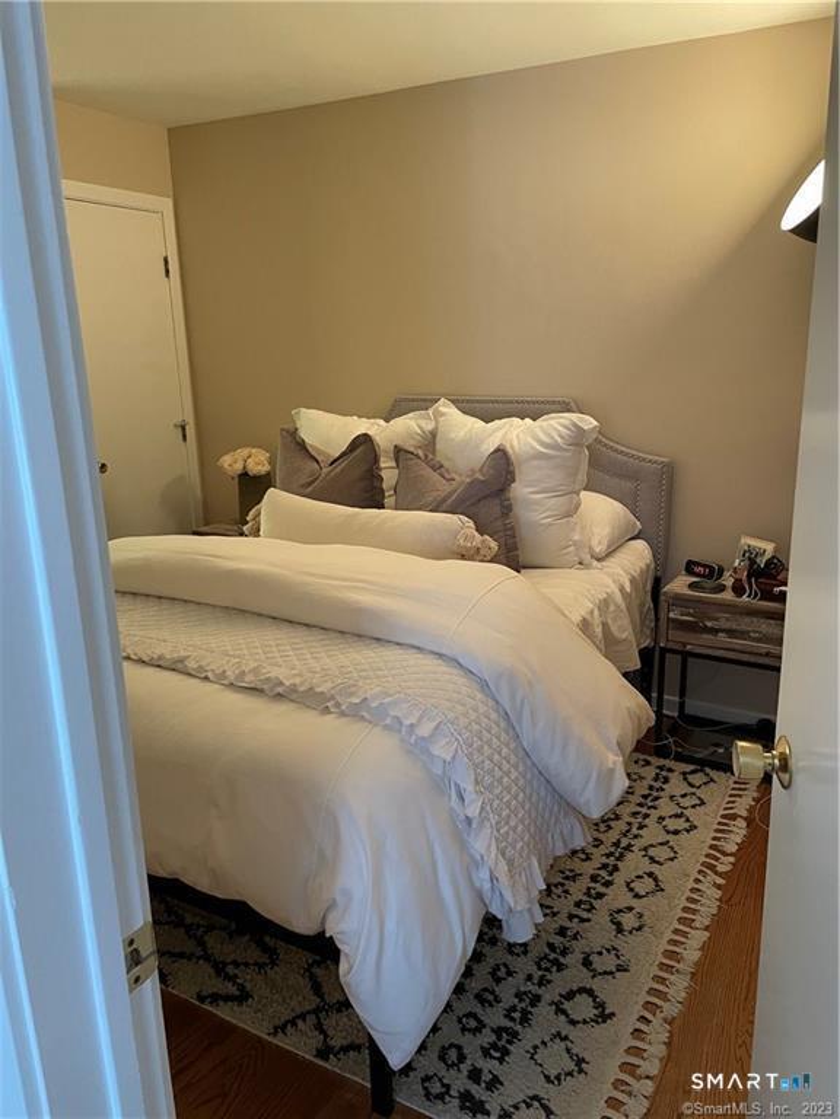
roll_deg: +2.4
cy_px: 560
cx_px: 420
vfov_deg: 67.3
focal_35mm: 26
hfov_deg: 53.1
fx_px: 841
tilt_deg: -13.1
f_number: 1.6
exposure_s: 1/60
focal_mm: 4.2
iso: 320
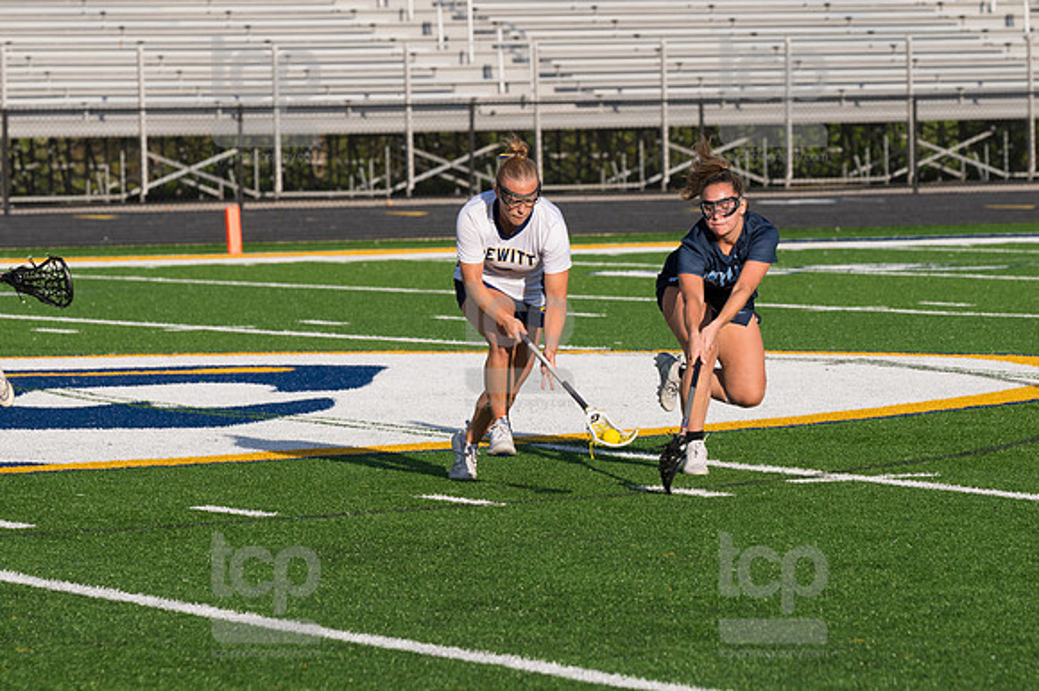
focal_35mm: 232
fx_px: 6692
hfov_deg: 8.9
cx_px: 520
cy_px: 346
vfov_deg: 5.9
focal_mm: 155
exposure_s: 1/1600
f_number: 5.6
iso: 250
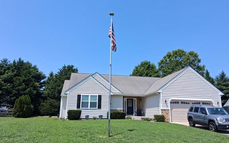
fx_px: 187
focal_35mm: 30
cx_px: 119
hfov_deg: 62.9
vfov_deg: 41.8
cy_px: 72
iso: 25
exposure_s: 1/569
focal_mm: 3.98
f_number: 1.8
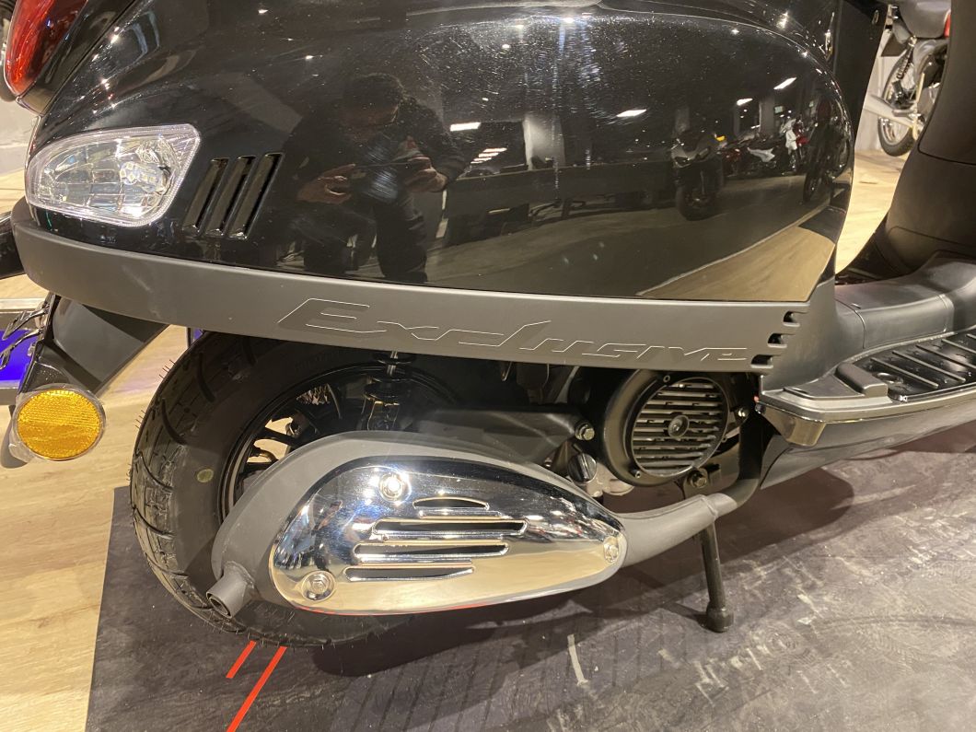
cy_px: 366
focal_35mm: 26
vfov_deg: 53.1
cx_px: 488
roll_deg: +1.6
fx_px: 733
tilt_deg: -22.5
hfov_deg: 67.3
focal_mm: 4.25
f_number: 1.8
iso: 400
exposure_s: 1/33
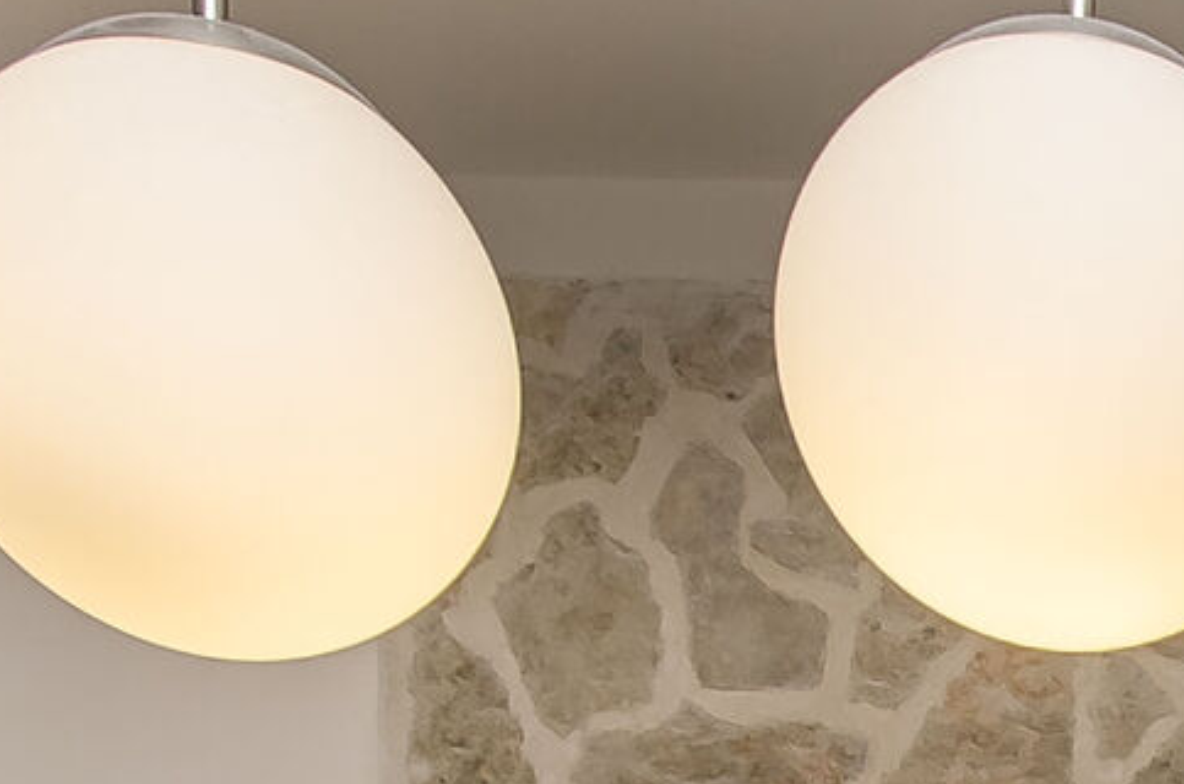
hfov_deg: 21.2
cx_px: 1554
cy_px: 1728
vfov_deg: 12.9
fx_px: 2856
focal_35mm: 87
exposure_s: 1/100
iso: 100
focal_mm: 10
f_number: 9
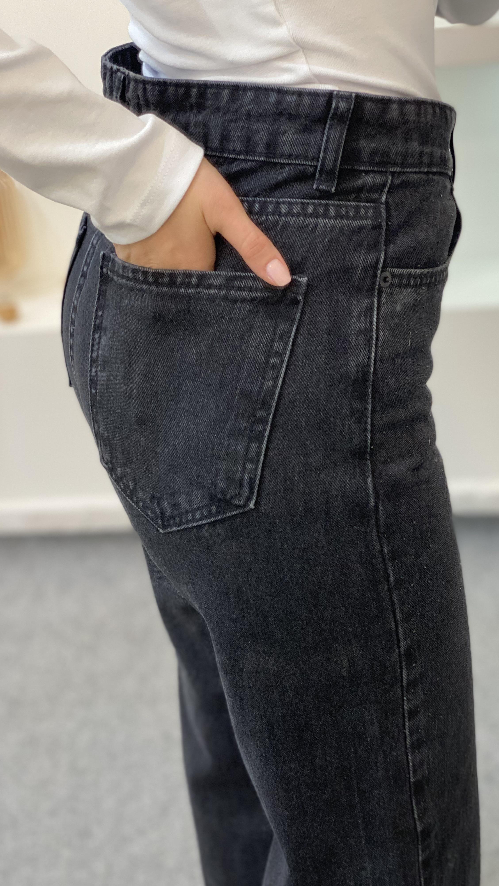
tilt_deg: -41.0
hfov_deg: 21.0
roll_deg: +8.4
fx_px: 1341
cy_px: 444
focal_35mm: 57
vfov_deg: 36.6
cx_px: 331
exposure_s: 1/100
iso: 200
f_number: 2
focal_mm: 6
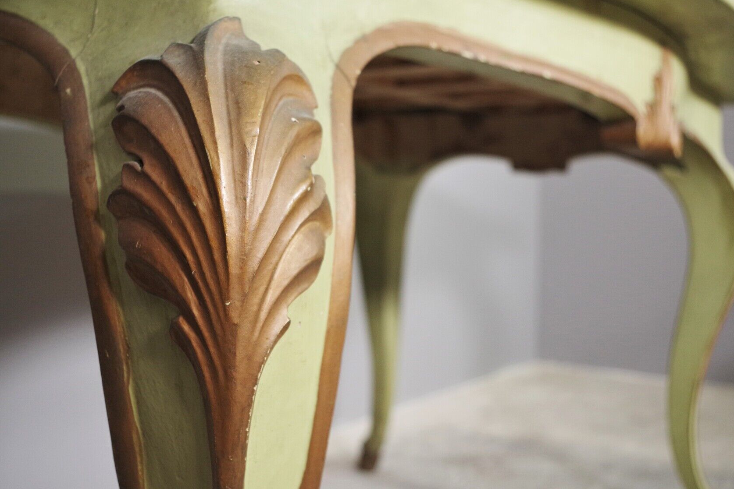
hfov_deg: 45.4
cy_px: 227
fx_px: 877
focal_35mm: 43
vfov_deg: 31.2
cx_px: 333
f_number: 4
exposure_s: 1/60
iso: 800
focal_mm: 24.38
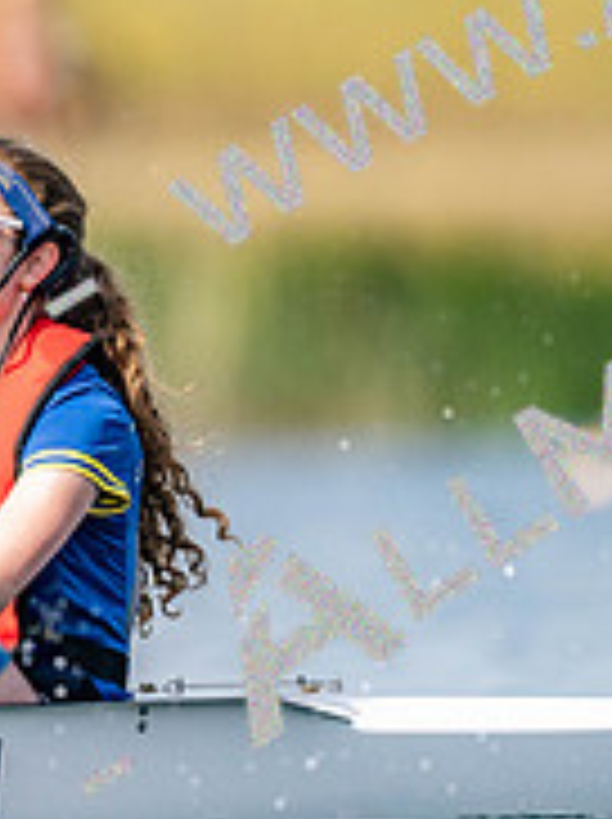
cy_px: 322
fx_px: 43500
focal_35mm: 1841
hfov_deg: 0.8
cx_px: -158
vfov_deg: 1.1
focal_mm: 600
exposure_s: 1/2500
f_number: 4
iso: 160
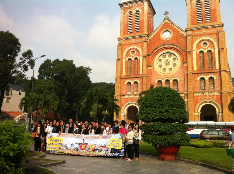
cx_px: 117
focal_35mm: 35
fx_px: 236
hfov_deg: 52.7
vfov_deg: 40.6
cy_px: 87
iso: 80
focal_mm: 3.85
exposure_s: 1/1005
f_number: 2.8
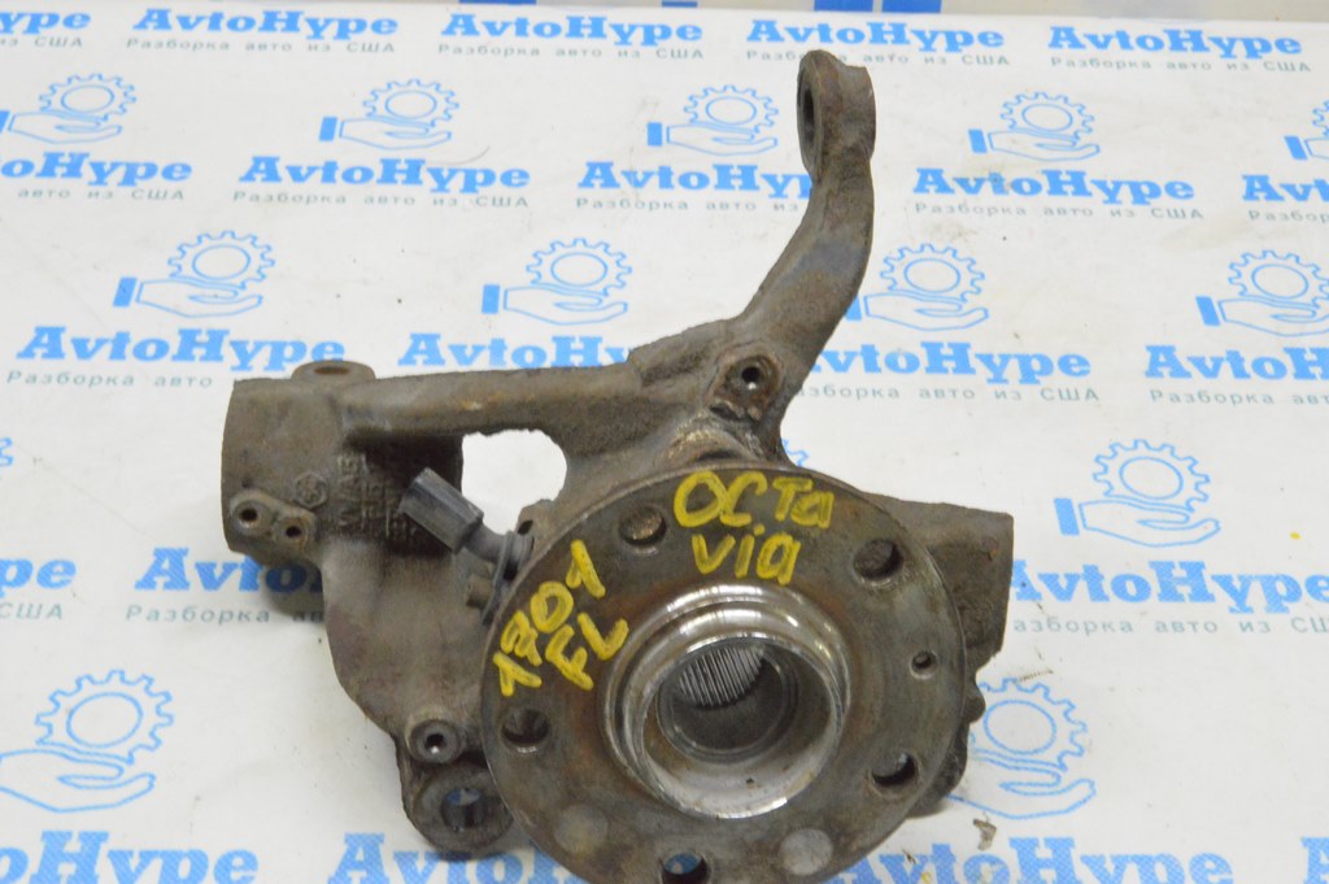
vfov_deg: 25.7
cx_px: 664
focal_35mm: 52
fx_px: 1937
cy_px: 442
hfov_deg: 37.9
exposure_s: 1/15
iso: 6400
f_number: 20
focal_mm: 35
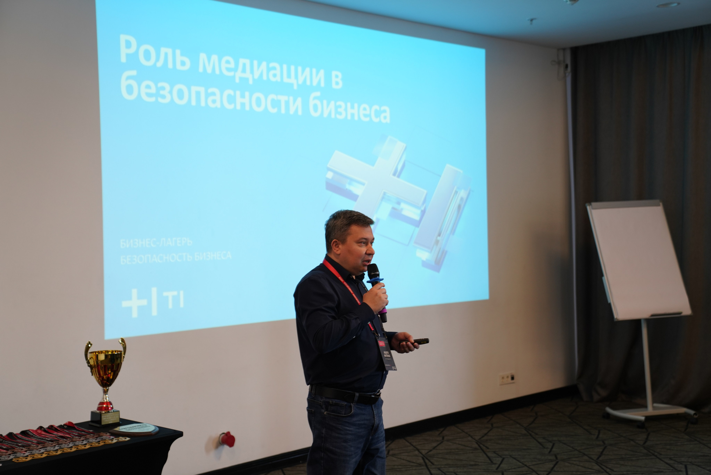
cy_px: 238
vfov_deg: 25.1
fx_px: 1067
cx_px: 356
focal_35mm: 54
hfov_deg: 36.9
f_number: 2.8
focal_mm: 54
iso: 500
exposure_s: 1/60
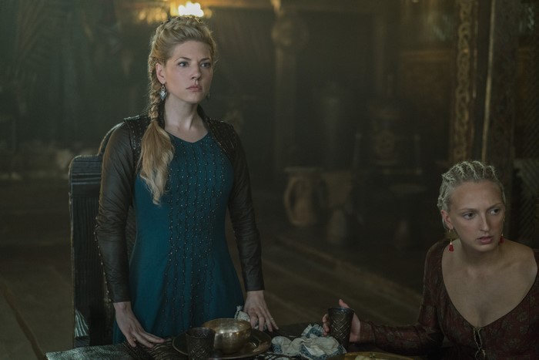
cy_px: 180
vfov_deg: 24.6
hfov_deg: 36.2
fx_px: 824
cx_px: 270
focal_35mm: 55
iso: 3200
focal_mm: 55
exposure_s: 1/100
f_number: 2.5
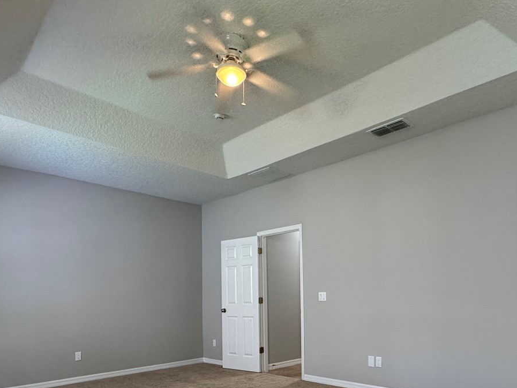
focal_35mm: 25
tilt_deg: +1.4
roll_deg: +1.2
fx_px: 373
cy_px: 286
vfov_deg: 52.7
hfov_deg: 69.1
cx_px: 289
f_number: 2.2
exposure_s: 1/120
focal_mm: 2.22
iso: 320
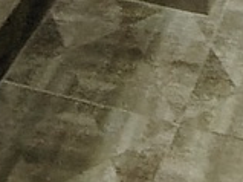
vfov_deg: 10.1
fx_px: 751
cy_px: -369
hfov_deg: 17.7
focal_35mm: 107
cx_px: 277
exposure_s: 1/50
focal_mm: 1.42
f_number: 2.2
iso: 331
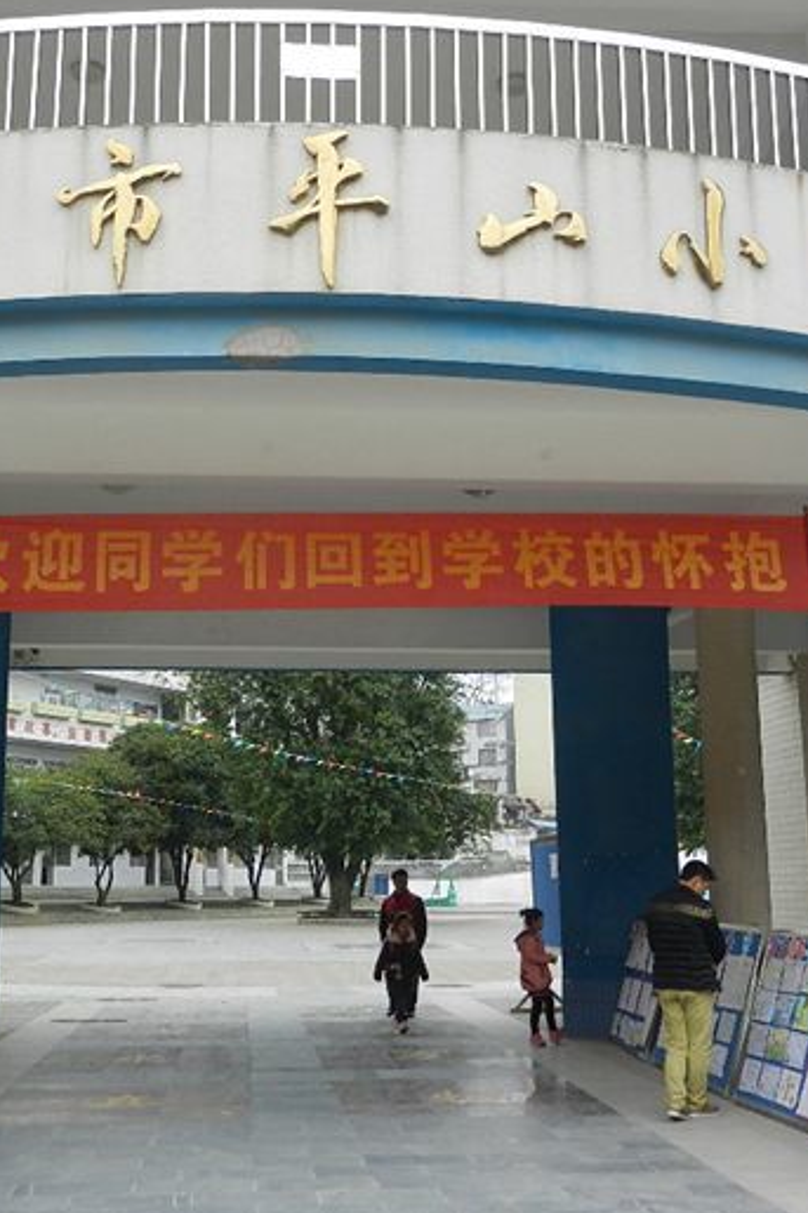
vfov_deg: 47.4
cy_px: 604
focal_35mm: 41
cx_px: 311
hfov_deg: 32.5
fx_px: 1381
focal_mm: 5.1
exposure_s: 1/160
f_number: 3.6
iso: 160
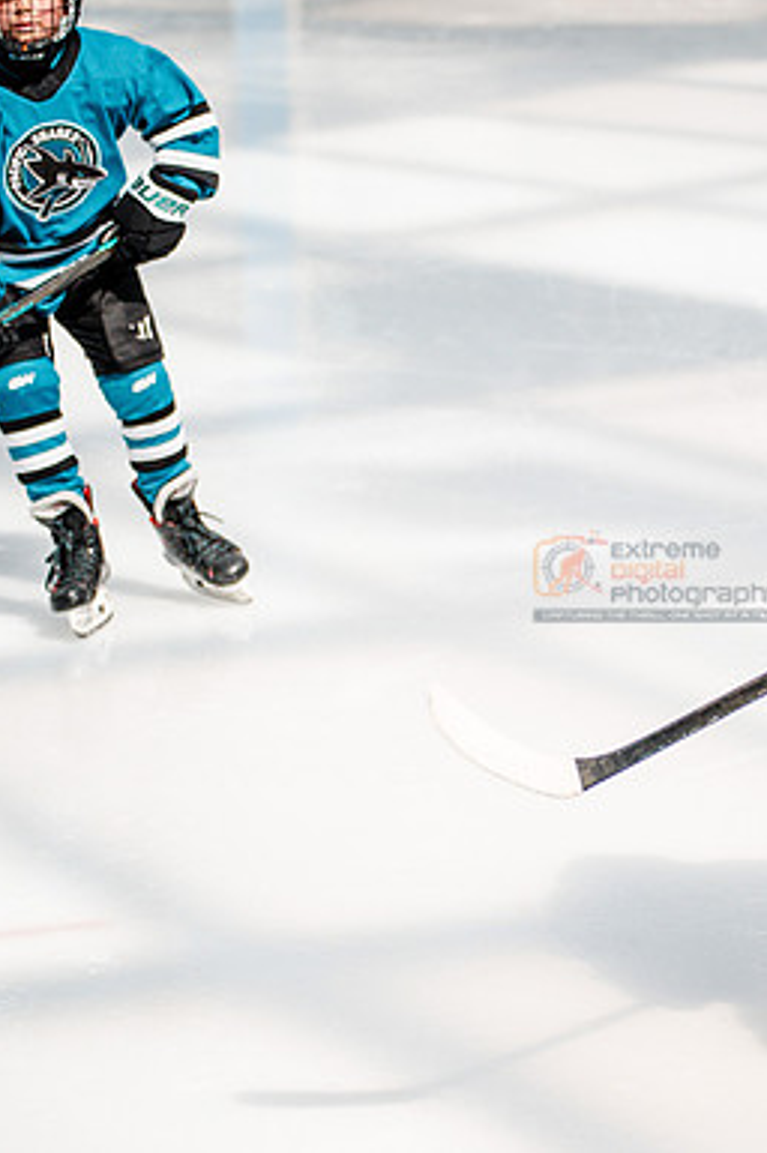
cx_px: 662
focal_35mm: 181
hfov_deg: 7.6
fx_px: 5794
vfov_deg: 11.4
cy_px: 576
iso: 1250
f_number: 3.5
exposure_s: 1/2500
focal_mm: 120
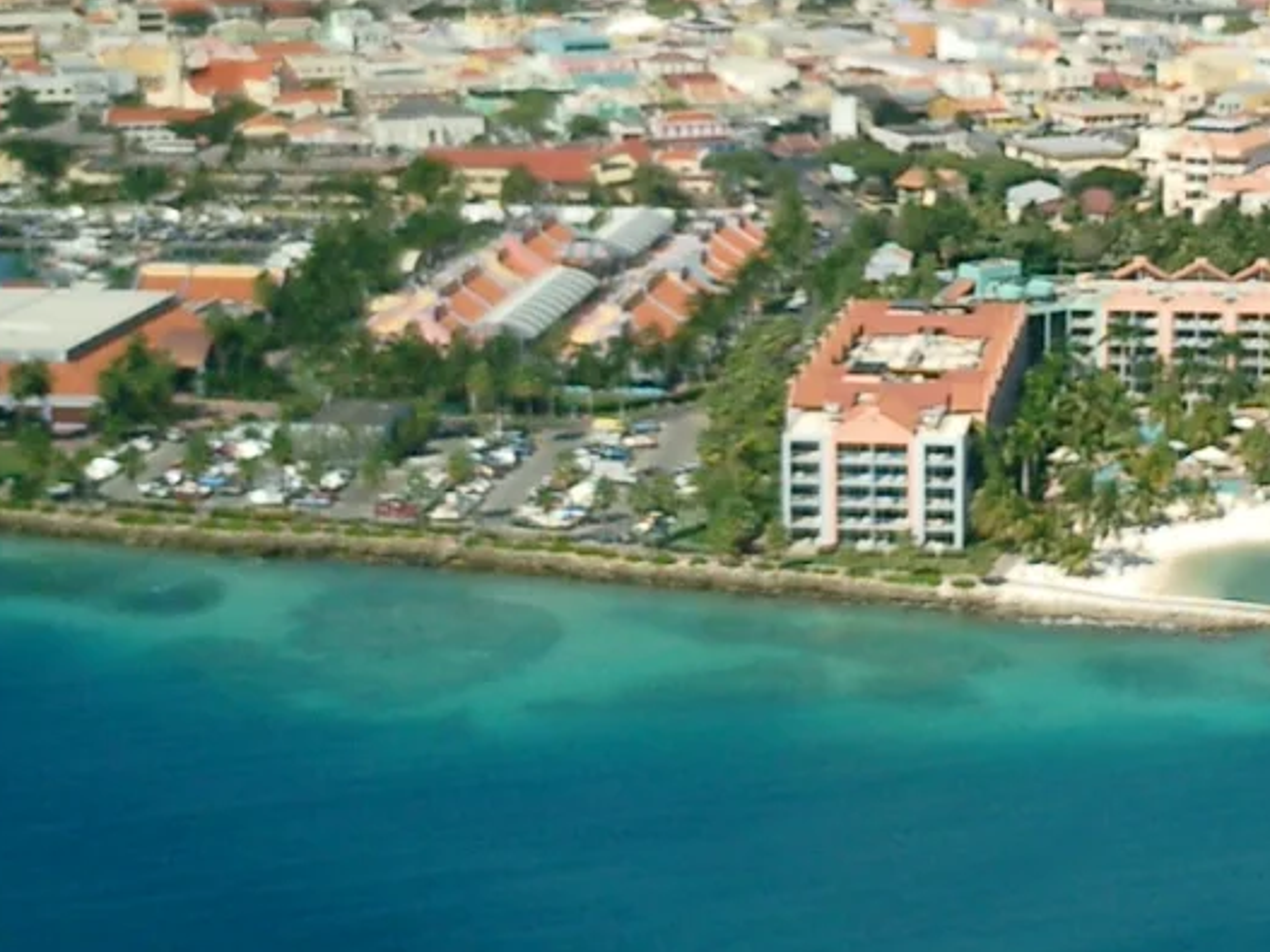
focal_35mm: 82
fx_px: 3008
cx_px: 1005
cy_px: 272
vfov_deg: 17.9
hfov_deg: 23.5
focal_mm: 7.5
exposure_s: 1/2500
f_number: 3.2
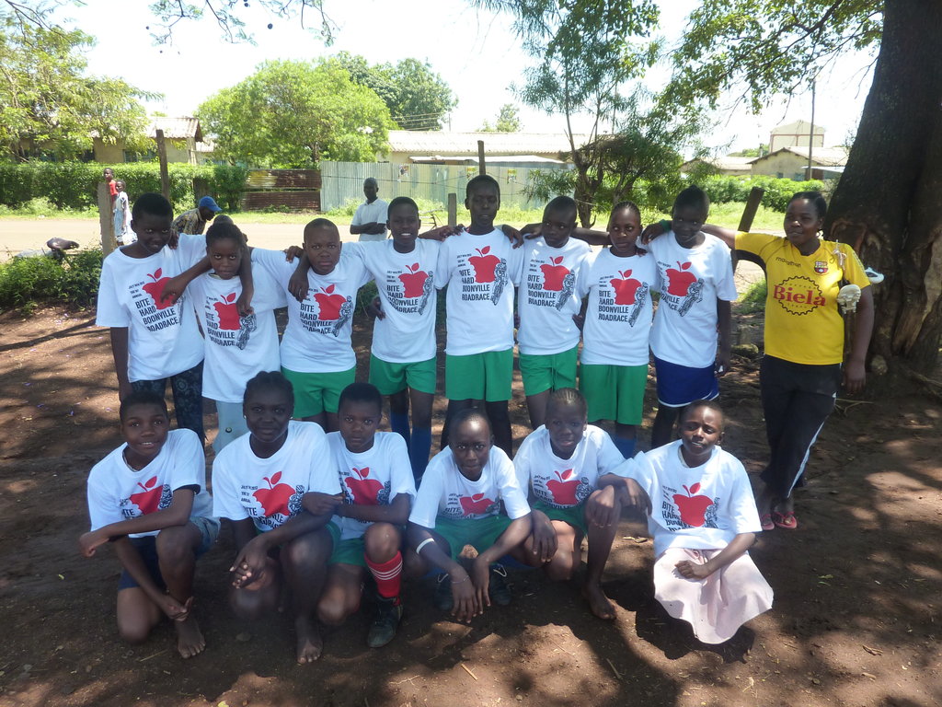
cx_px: 471
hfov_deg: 69.4
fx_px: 680
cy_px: 354
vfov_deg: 54.9
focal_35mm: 25
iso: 125
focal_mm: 4.1
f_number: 4
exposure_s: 1/160
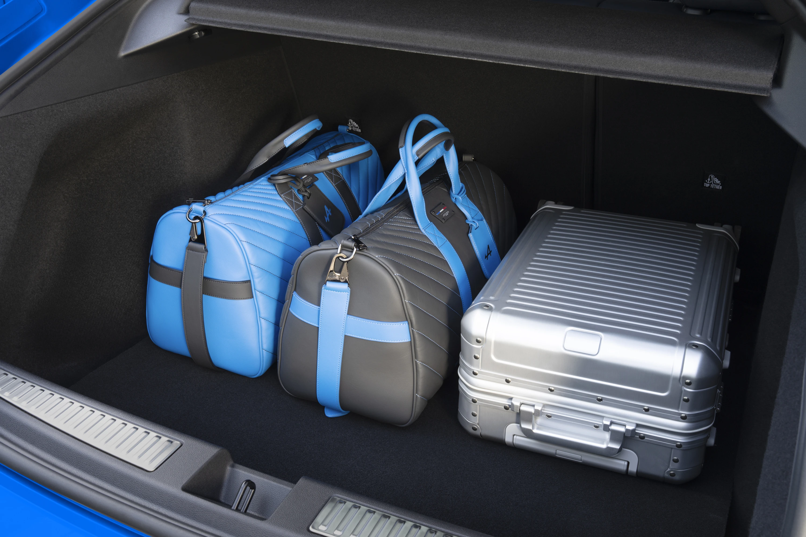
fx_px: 851
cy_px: 268
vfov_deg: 35.0
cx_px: 403
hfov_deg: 50.7
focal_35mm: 38
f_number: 13
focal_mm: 38
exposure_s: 1/3
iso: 200
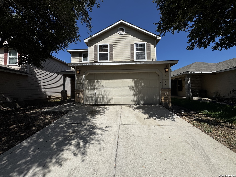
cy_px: 88
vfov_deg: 85.7
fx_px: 95
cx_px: 118
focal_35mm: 14
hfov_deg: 102.1
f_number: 2.2
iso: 50
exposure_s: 1/3390
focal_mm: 2.22
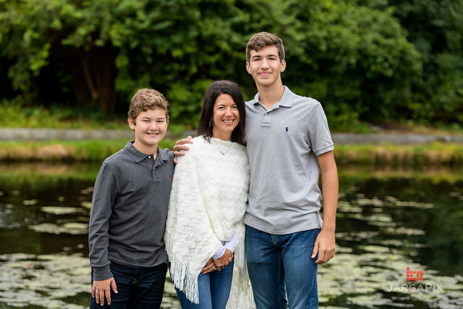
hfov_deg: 17.1
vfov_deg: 11.4
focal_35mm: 120
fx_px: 1544
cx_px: 232
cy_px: 154
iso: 800
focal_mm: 120
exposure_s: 1/400
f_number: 4
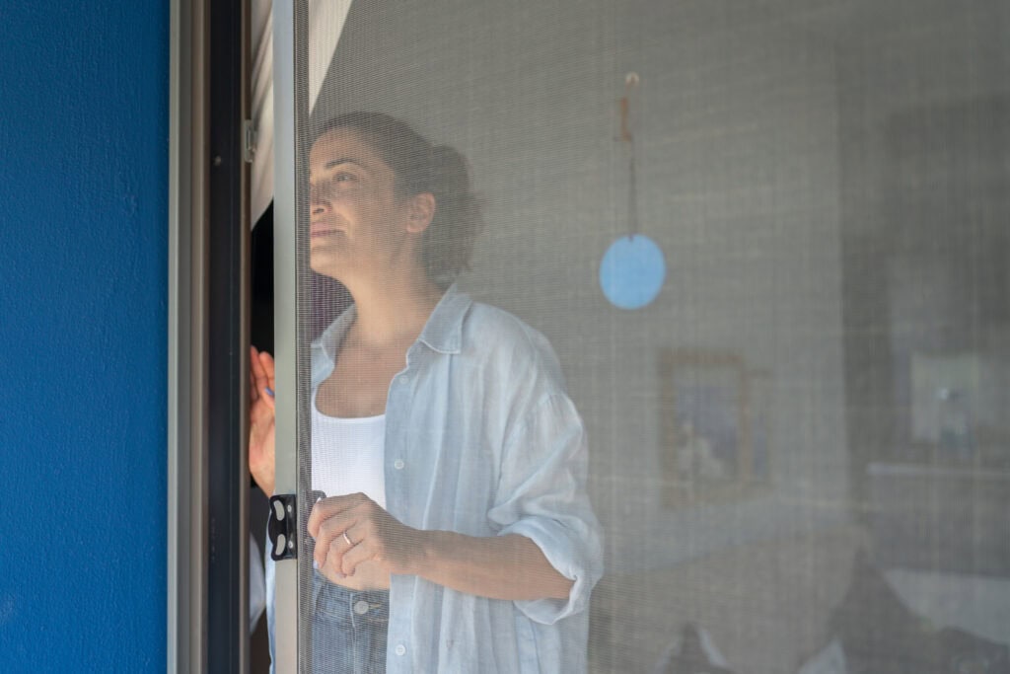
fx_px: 982
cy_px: 337
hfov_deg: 54.4
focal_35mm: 35
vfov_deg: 37.9
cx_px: 505
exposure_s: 1/640
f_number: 1.8
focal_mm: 35
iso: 125
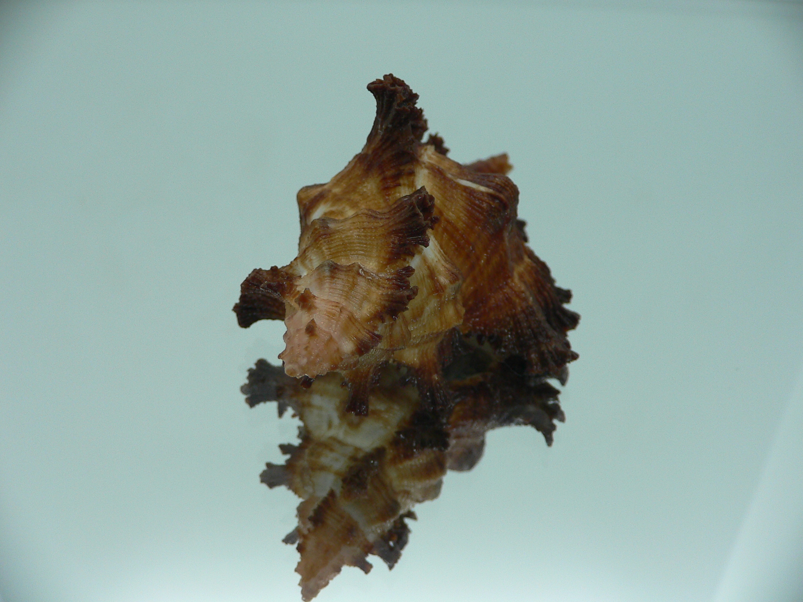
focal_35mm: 35
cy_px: 301
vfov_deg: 40.7
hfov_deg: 52.6
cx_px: 402
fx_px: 812
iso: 80
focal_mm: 4.6
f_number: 2.8
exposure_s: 1/60
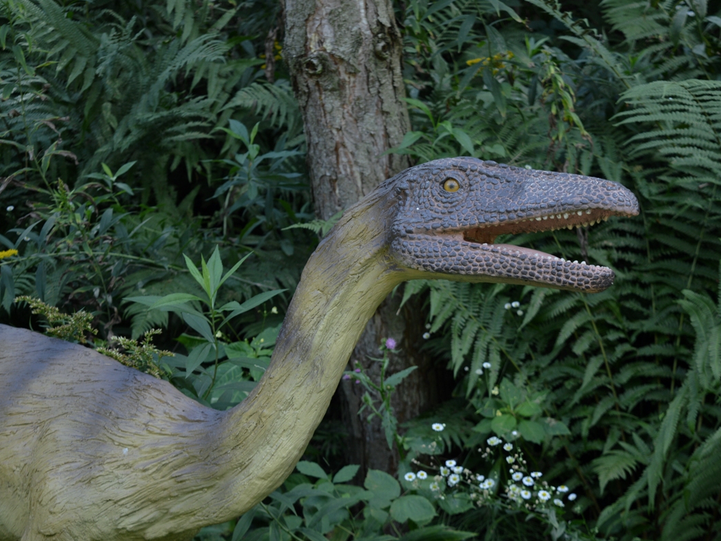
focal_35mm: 91
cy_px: 271
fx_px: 1886
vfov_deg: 16.3
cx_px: 347
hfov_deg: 21.6
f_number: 5.6
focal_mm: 55
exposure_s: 1/80
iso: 200
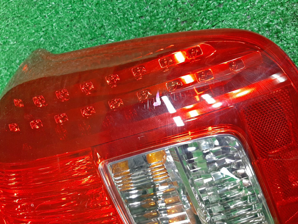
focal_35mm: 26
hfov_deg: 67.3
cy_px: 112
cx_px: 149
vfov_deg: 53.1
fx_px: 224
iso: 181
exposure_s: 1/50
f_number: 1.7
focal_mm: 3.93
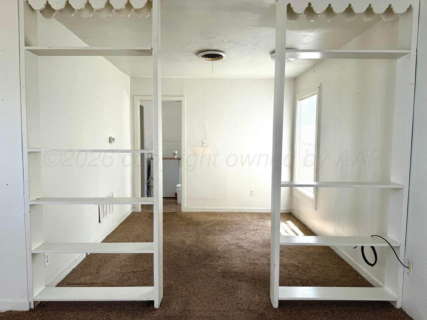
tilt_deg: -4.2
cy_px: 160
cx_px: 214
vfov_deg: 56.8
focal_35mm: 24
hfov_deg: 71.6
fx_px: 296
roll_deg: -0.5
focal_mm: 6.76
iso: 80
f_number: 1.78
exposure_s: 1/175
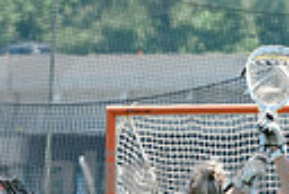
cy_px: 272
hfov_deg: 1.3
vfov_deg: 0.9
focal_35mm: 1545
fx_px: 12432
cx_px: 238
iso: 400
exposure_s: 1/1600
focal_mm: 200
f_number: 5
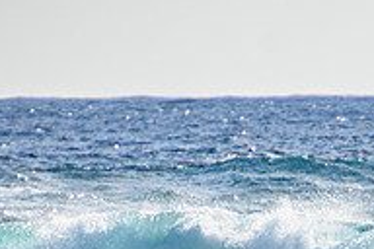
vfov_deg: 0.8
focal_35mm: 1813
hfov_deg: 1.1
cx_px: 370
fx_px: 18834
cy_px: 304
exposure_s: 1/2000
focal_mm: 400
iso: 250
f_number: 5.6
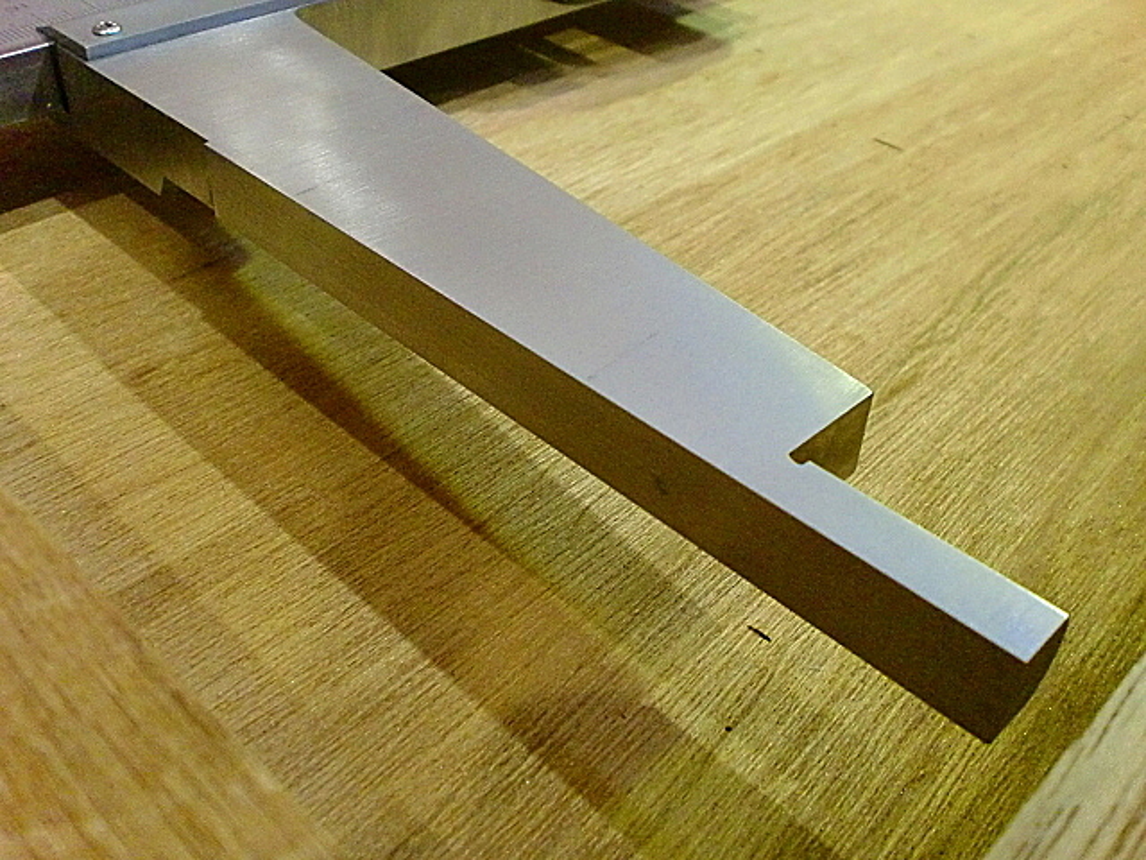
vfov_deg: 40.7
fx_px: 1159
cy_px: 430
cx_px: 573
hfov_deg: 52.6
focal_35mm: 35
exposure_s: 1/60
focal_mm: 6.3
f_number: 3.1
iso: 640
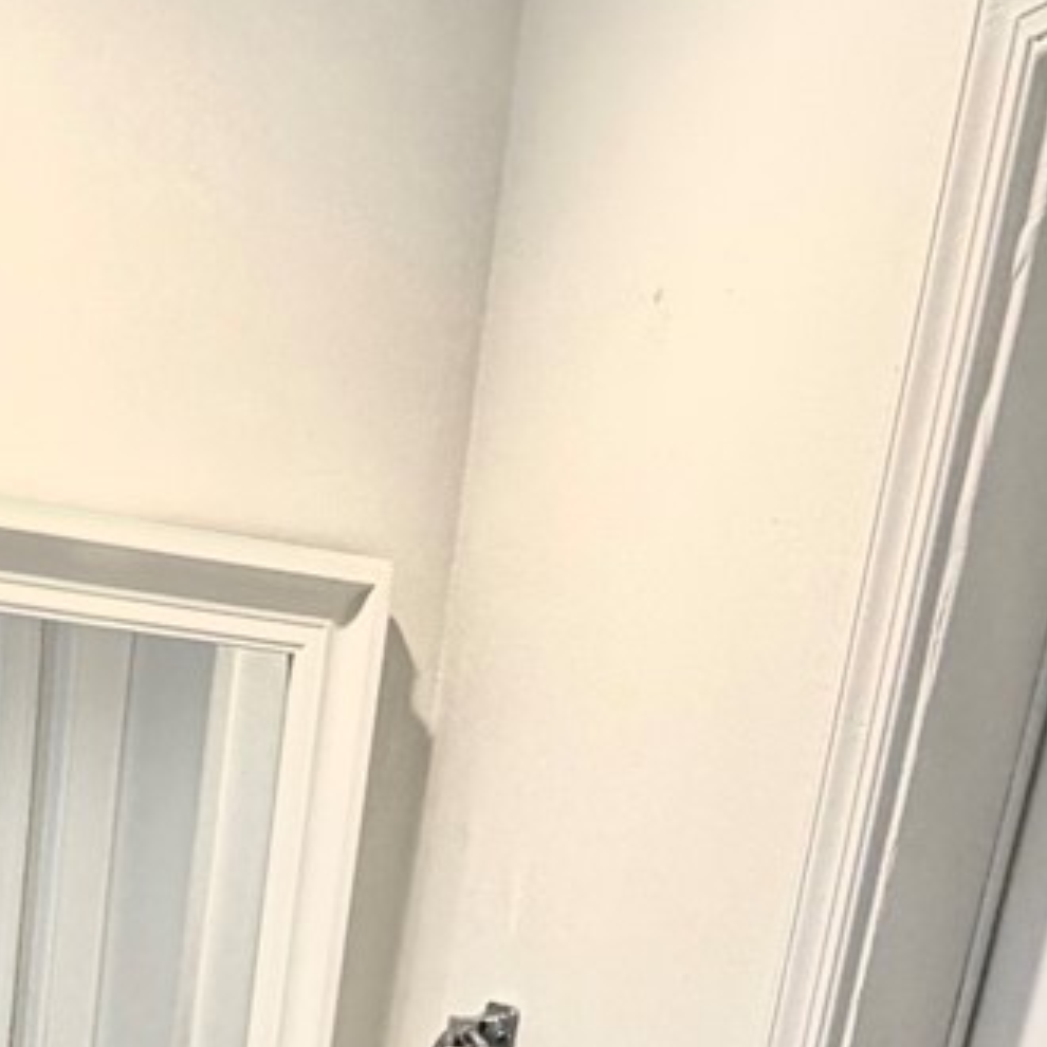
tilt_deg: -24.6
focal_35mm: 60
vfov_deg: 21.4
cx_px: 190
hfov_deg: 27.9
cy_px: 1761
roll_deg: -6.9
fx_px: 2053
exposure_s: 1/120
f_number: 2.2
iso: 200
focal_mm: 2.22
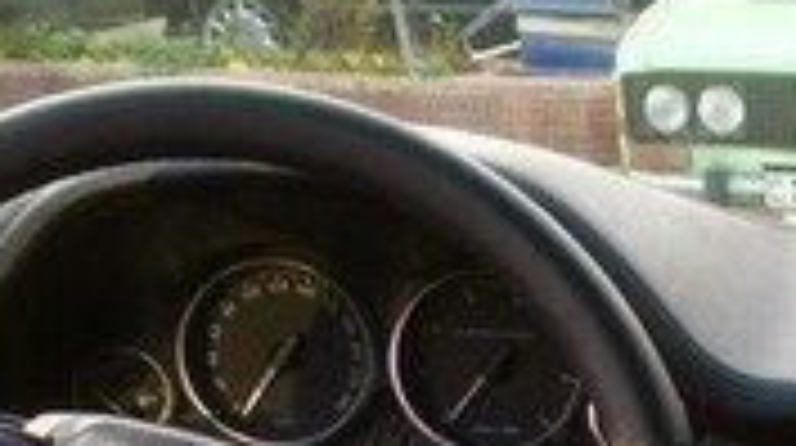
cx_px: 1187
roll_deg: -3.1
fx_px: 2487
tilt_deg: -21.3
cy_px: 836
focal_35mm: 118
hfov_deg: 16.6
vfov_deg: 9.7
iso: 32
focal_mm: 4.15
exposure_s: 1/160
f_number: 2.2
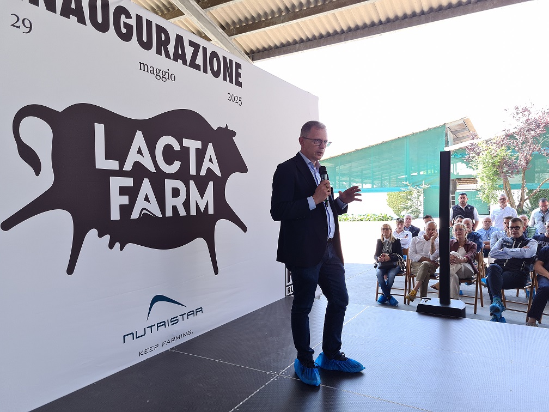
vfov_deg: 53.1
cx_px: 274
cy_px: 206
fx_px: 412
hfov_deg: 67.3
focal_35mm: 26
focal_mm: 5.4
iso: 50
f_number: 1.8
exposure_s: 1/168
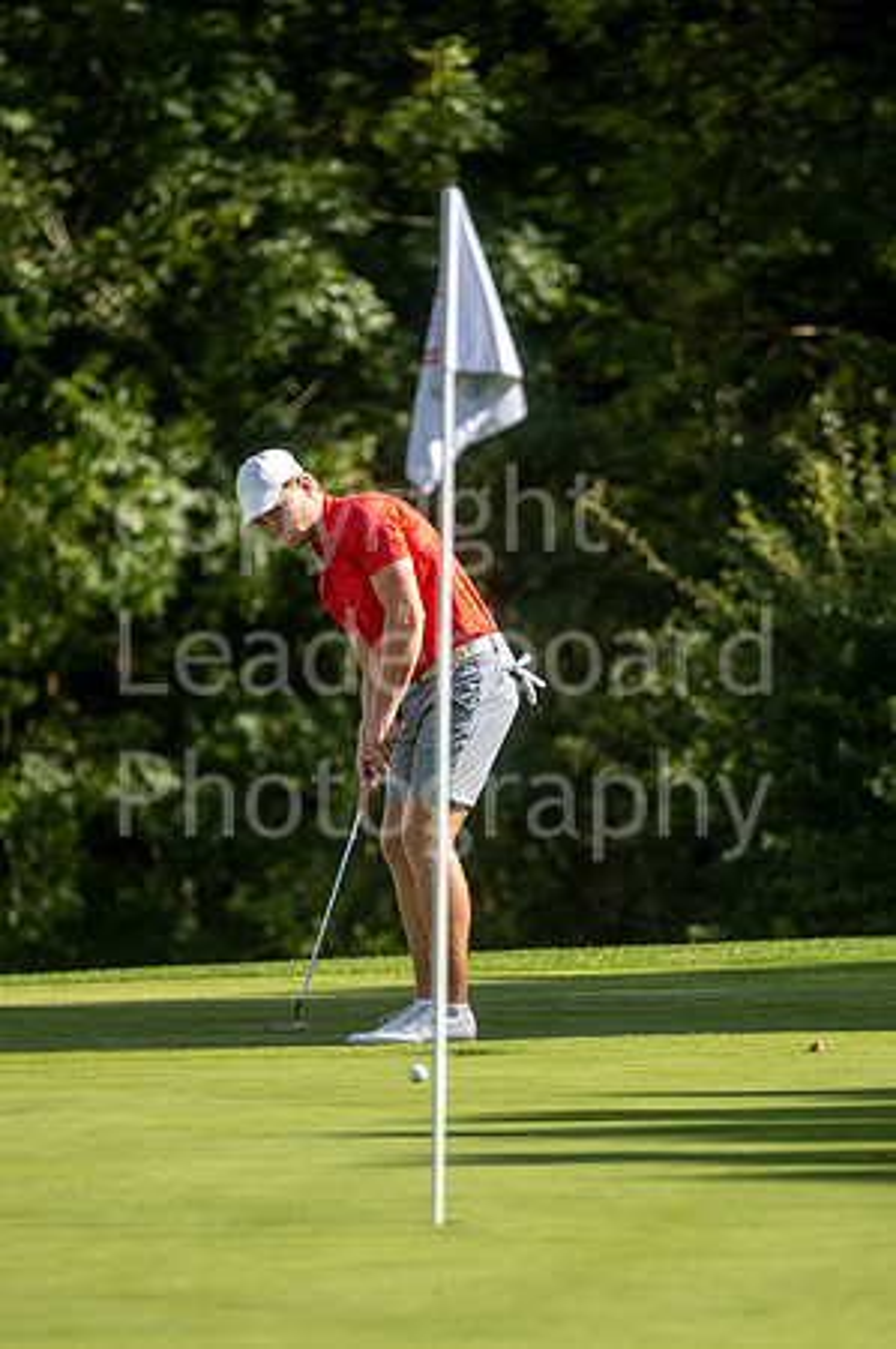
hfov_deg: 3.0
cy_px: 674
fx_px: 16838
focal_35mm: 450
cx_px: 448
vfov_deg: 4.6
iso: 400
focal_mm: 300
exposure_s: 1/2500
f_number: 4
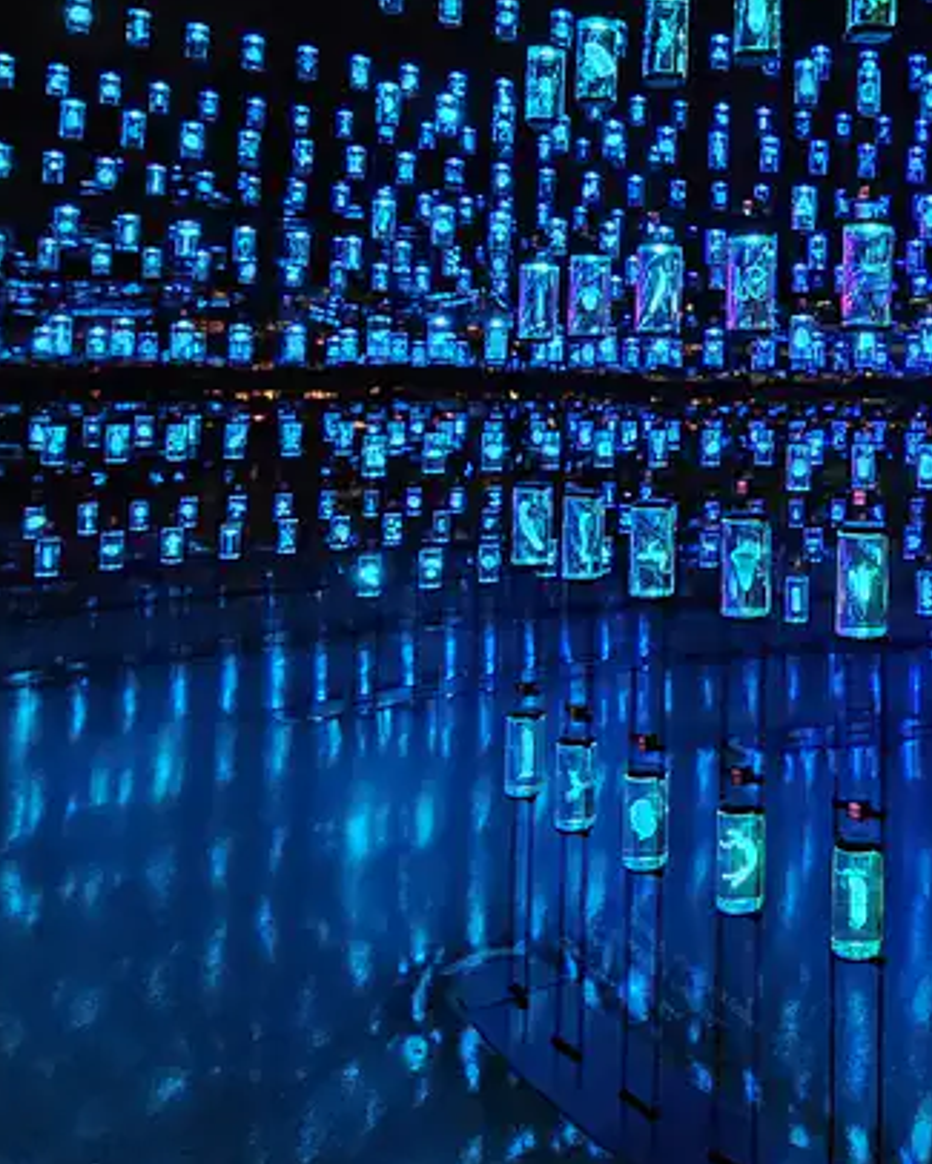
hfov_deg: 41.0
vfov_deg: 53.6
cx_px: 892
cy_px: 321
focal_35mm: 32
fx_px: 1103
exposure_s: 1/25
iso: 1250
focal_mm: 2.2
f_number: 2.2
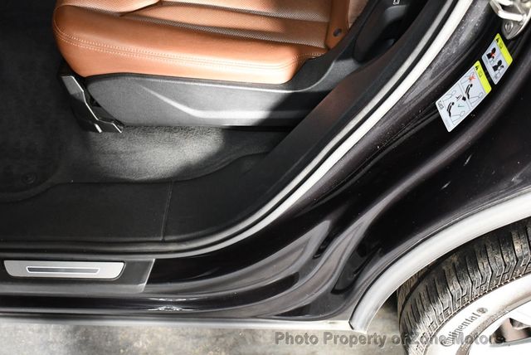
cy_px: 178
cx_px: 266
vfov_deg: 27.0
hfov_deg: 39.6
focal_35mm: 50
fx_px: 738
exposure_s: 1/125
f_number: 4
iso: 2800
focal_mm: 25
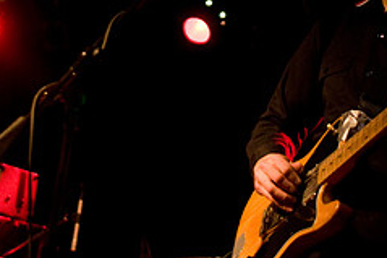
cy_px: 53
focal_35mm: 109
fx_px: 1171
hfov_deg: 18.7
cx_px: 138
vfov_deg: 12.5
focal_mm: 30
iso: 1000
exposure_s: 1/40
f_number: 1.6
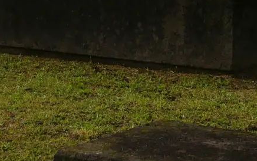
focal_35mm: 183
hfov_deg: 11.4
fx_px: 1282
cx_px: 139
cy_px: -188
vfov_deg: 6.9
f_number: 8
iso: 200
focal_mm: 19
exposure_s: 1/500
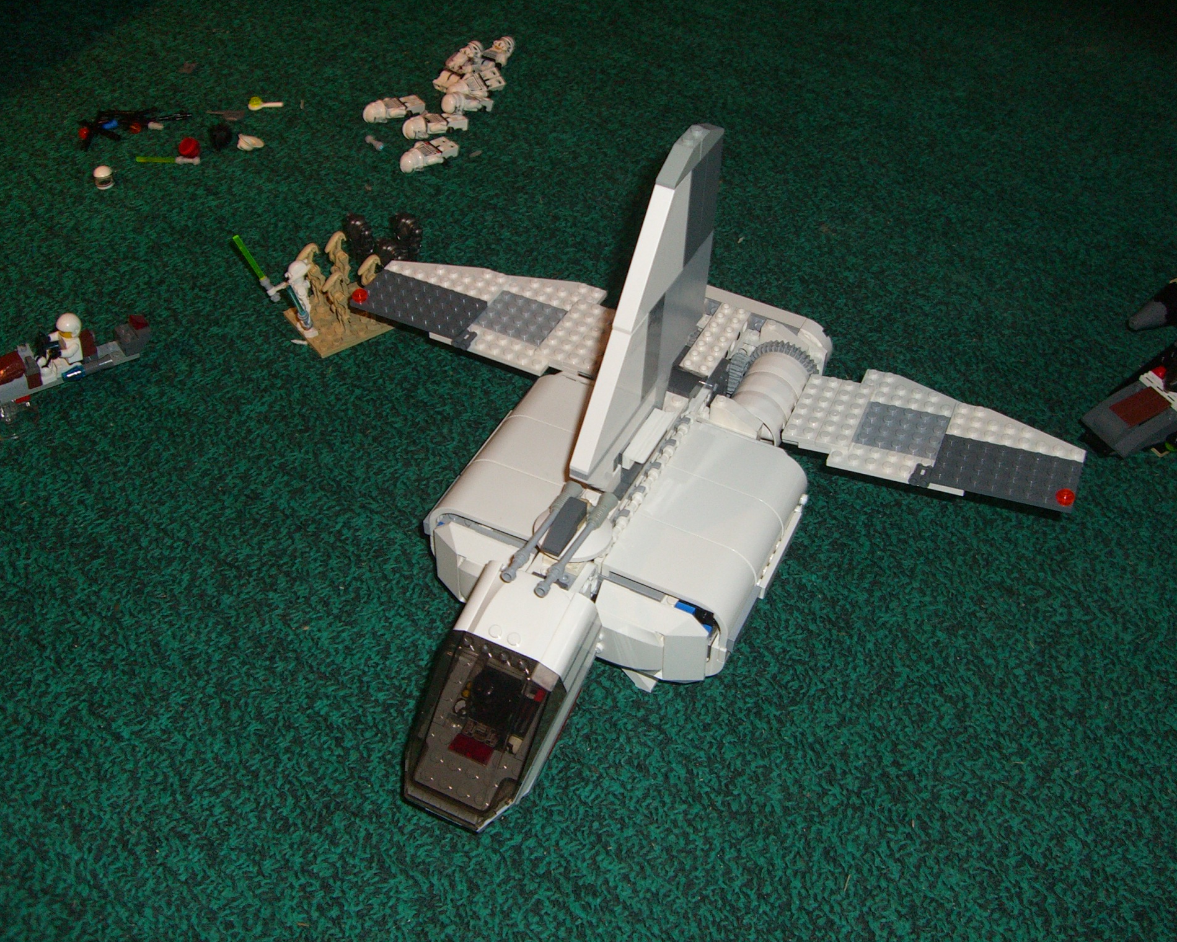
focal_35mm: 40
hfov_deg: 45.8
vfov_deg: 37.3
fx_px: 1393
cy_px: 469
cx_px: 624
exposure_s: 1/60
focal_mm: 6.2
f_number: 2.7
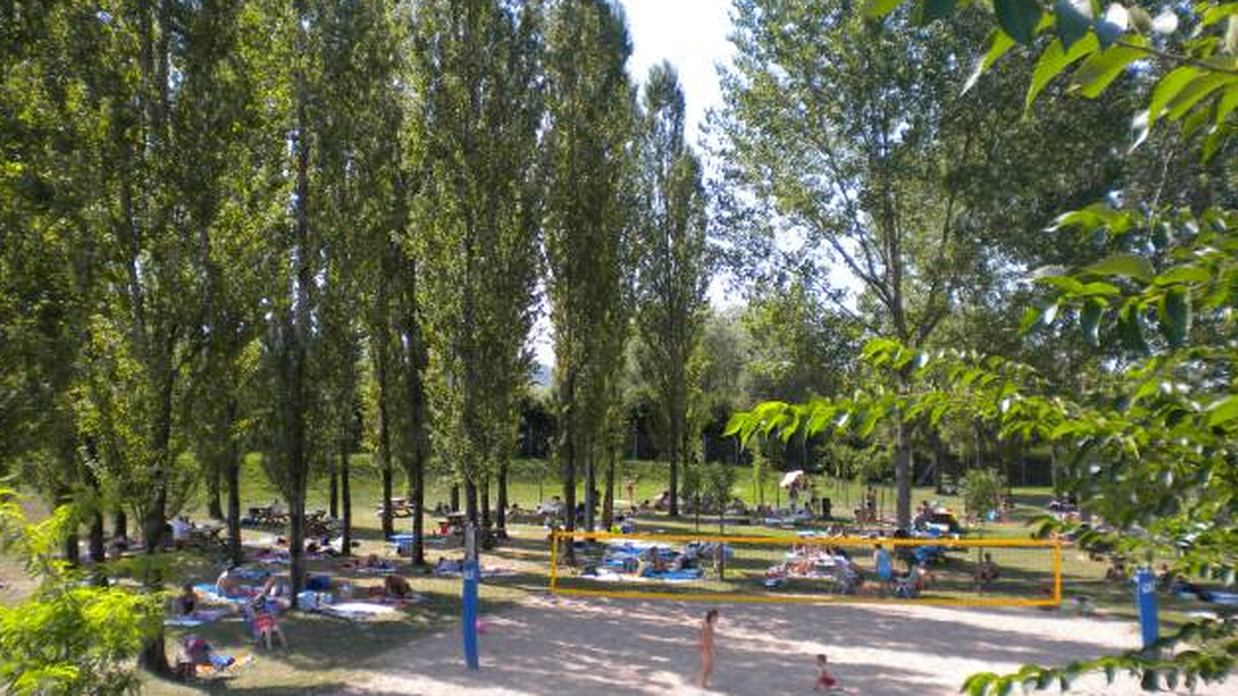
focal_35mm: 39
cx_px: 607
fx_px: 1280
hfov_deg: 51.6
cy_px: 419
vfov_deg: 30.3
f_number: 4.6
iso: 80
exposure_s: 1/282
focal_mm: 6.3
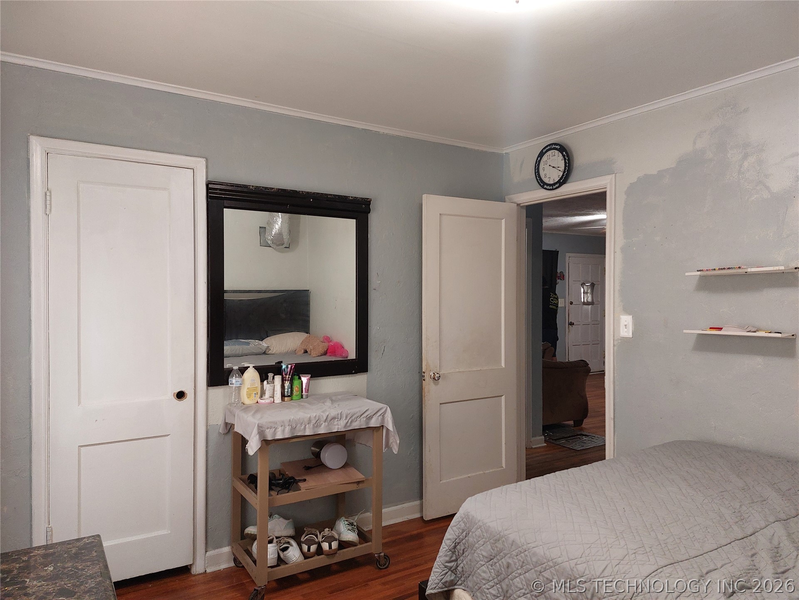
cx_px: 400
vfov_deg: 56.8
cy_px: 300
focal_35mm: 24
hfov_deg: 71.6
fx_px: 554
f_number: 1.8
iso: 400
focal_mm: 5.23
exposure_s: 1/60
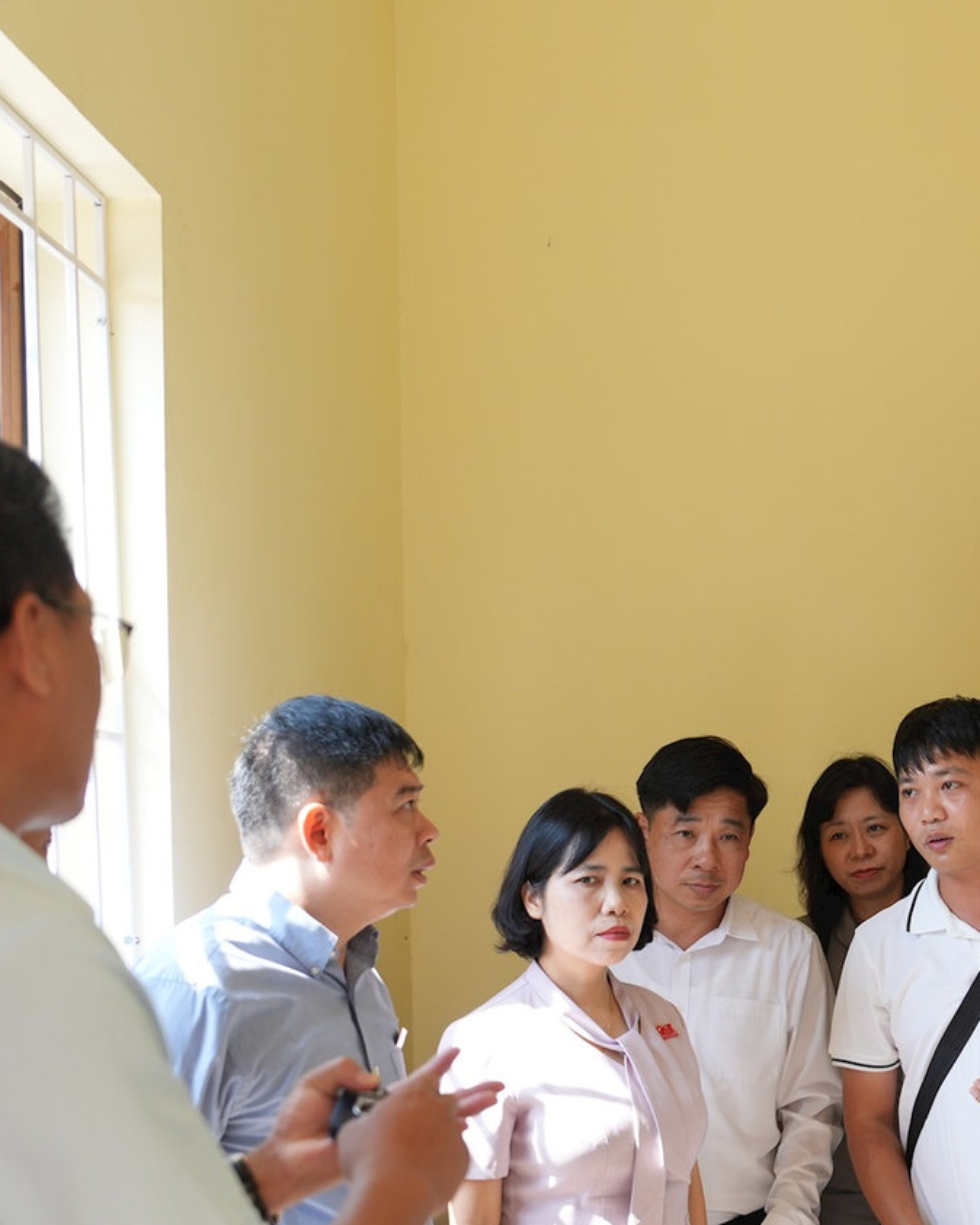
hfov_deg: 25.7
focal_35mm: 57
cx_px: 906
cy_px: 902
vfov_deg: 32.5
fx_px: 2067
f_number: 2.8
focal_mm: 25
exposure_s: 1/320
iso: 250
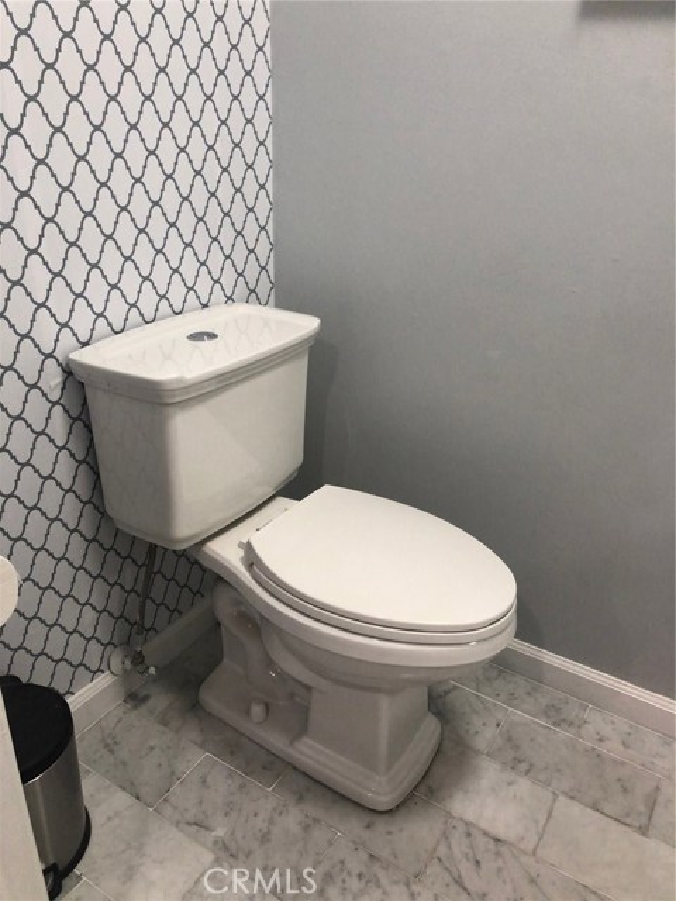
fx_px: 729
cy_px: 450
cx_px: 338
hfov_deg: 49.7
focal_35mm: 28
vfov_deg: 63.4
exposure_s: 1/30
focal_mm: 4
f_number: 1.8
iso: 32
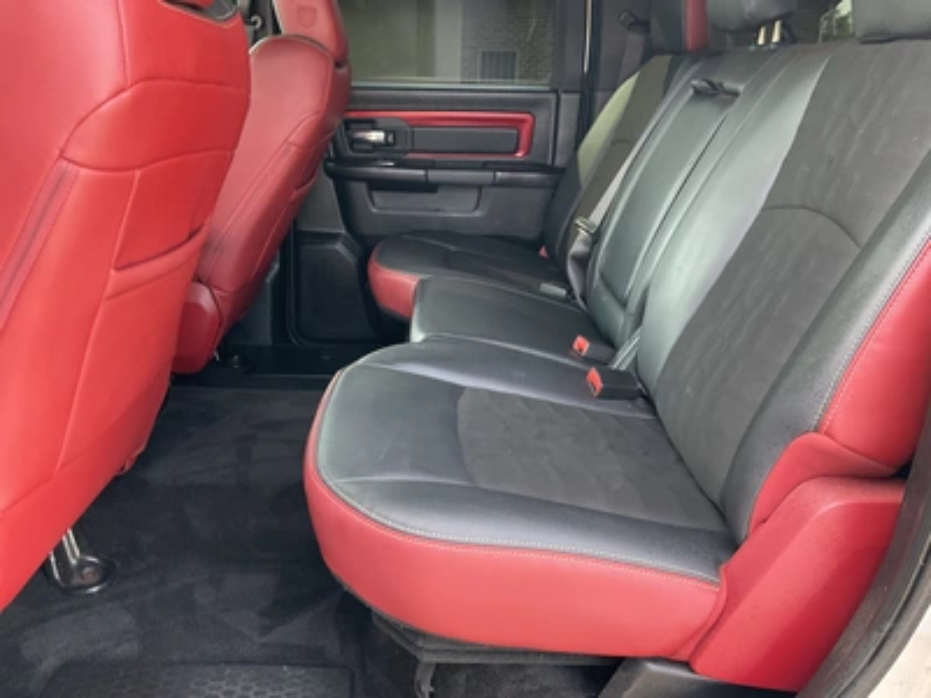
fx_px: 780
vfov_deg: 48.2
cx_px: 466
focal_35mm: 29
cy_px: 349
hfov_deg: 61.7
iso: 64
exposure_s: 1/64
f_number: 1.8
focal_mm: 3
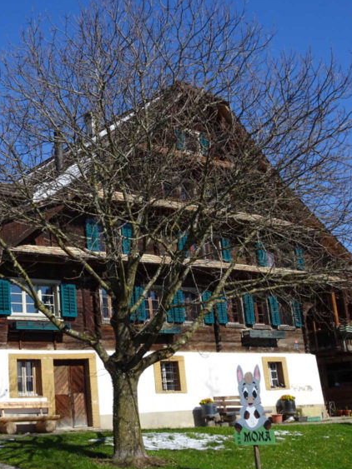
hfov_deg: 31.8
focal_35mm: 45
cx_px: 105
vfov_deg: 42.1
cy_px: 237
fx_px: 610
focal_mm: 5.61
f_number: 4
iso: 80
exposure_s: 1/800
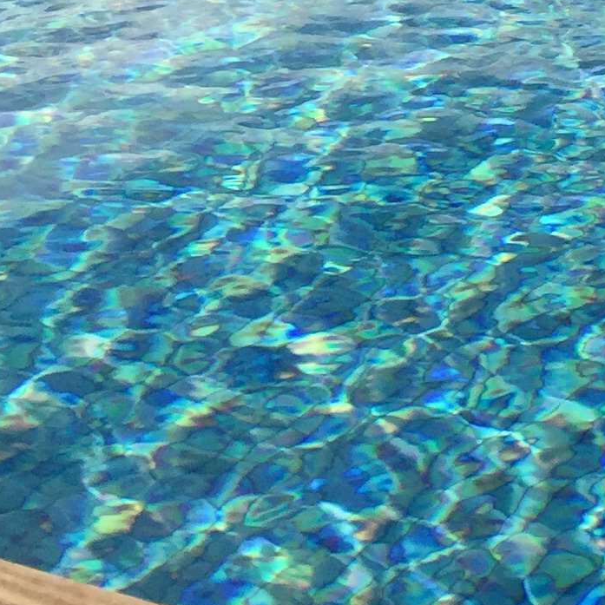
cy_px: -264
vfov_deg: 13.8
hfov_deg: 14.0
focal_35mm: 120
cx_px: 781
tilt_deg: -9.0
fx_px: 2373
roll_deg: +0.5
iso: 32
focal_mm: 4.15
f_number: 2.2
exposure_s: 1/2326
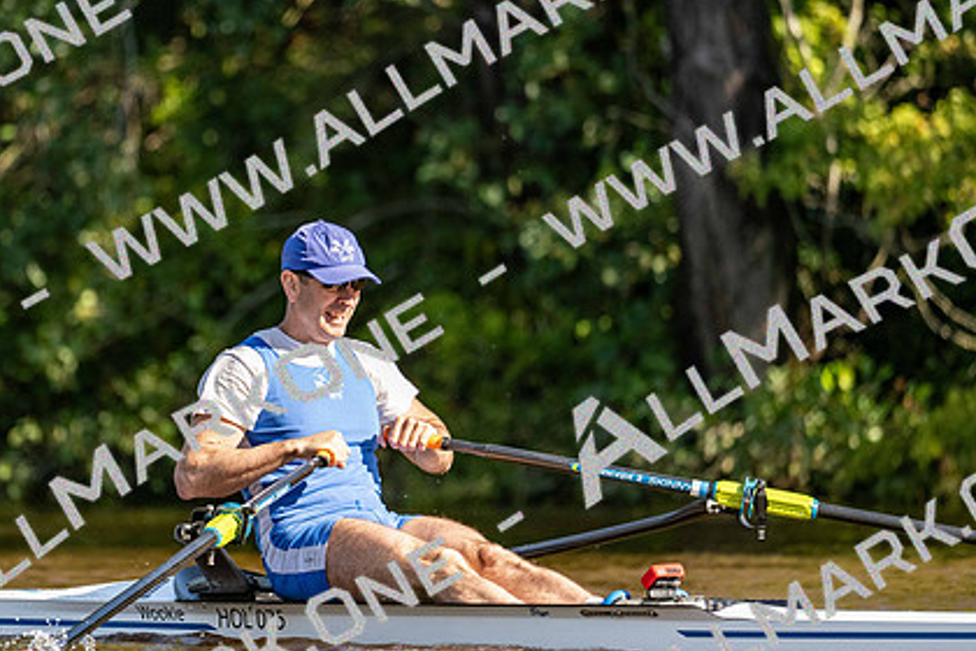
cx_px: 374
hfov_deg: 3.7
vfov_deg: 2.5
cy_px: 287
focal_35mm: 553
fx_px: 14991
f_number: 4.5
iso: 1000
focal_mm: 400
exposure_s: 1/3200
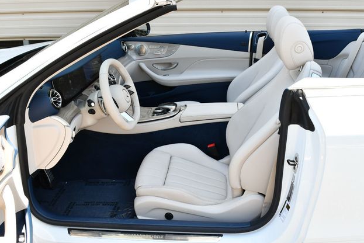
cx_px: 183
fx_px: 374
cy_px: 120
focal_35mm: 37
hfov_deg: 51.9
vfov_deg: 36.0
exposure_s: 1/250
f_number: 5.6
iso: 400
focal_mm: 18
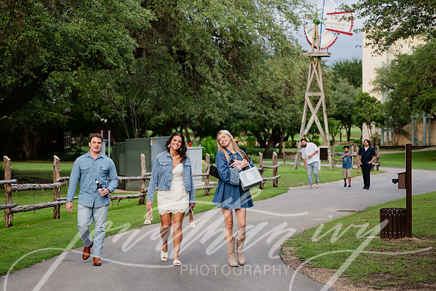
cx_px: 194
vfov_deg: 15.5
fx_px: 1071
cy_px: 157
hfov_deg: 23.0
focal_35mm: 88
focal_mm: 70
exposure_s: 1/250
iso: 320
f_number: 2.8
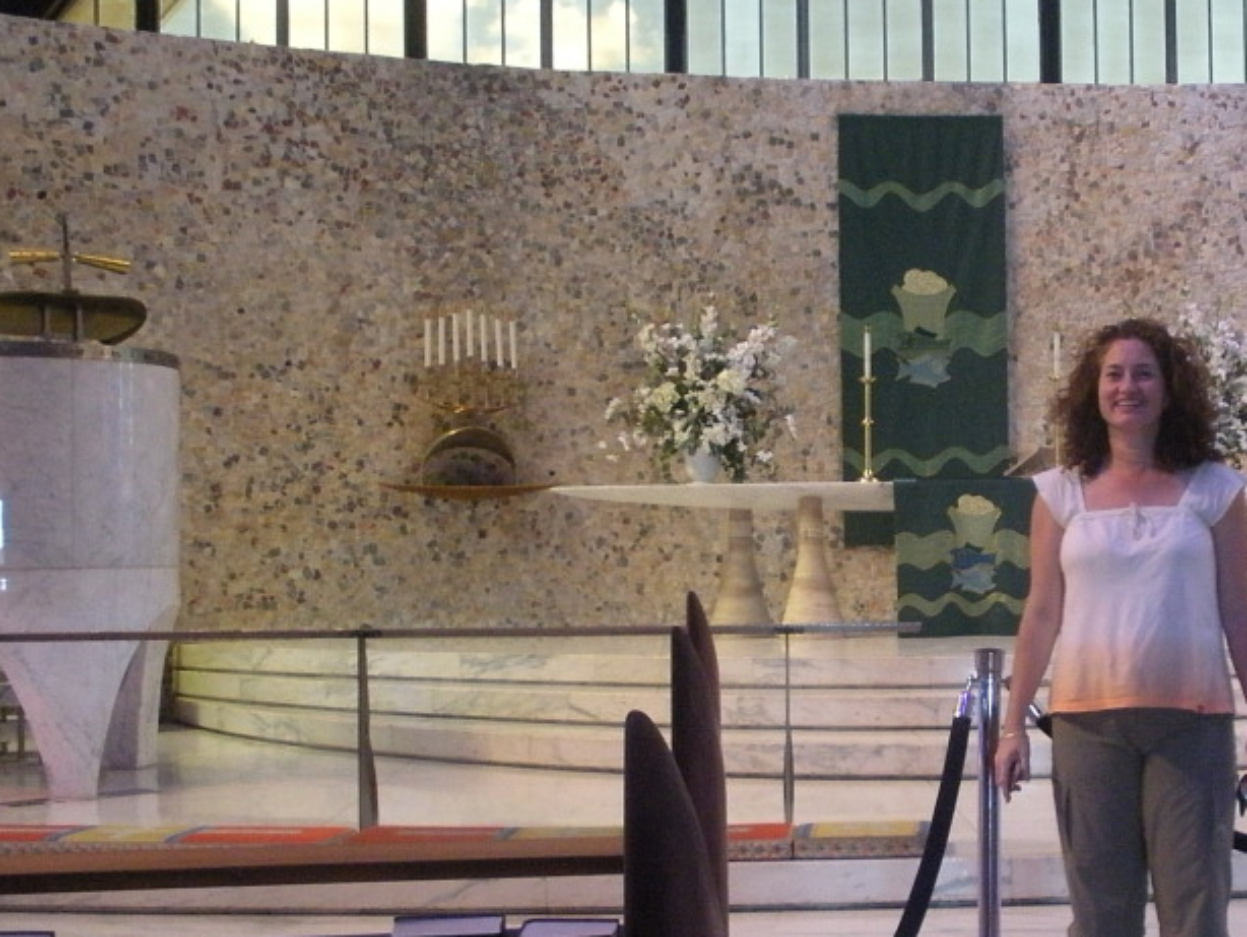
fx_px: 2162
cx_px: 1032
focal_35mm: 60
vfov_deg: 24.4
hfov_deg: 31.2
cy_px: 496
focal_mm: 6.3
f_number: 3.5
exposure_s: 1/13.8
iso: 400
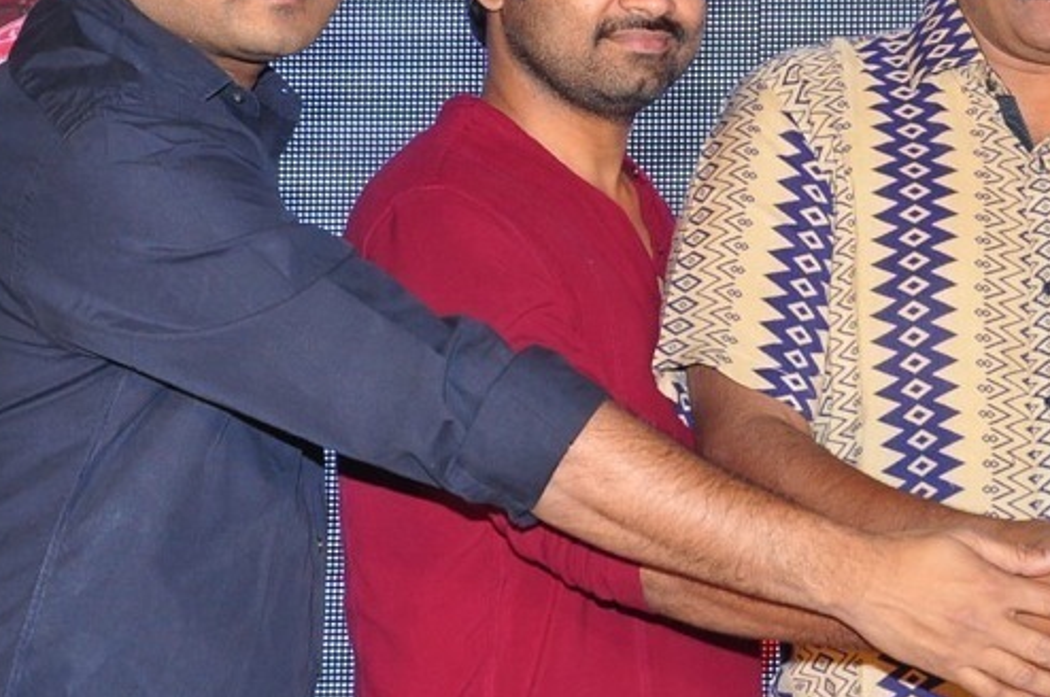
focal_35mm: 175
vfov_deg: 7.8
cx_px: 1107
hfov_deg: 11.6
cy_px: 407
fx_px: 5097
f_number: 6.3
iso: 400
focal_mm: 48
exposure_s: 1/125
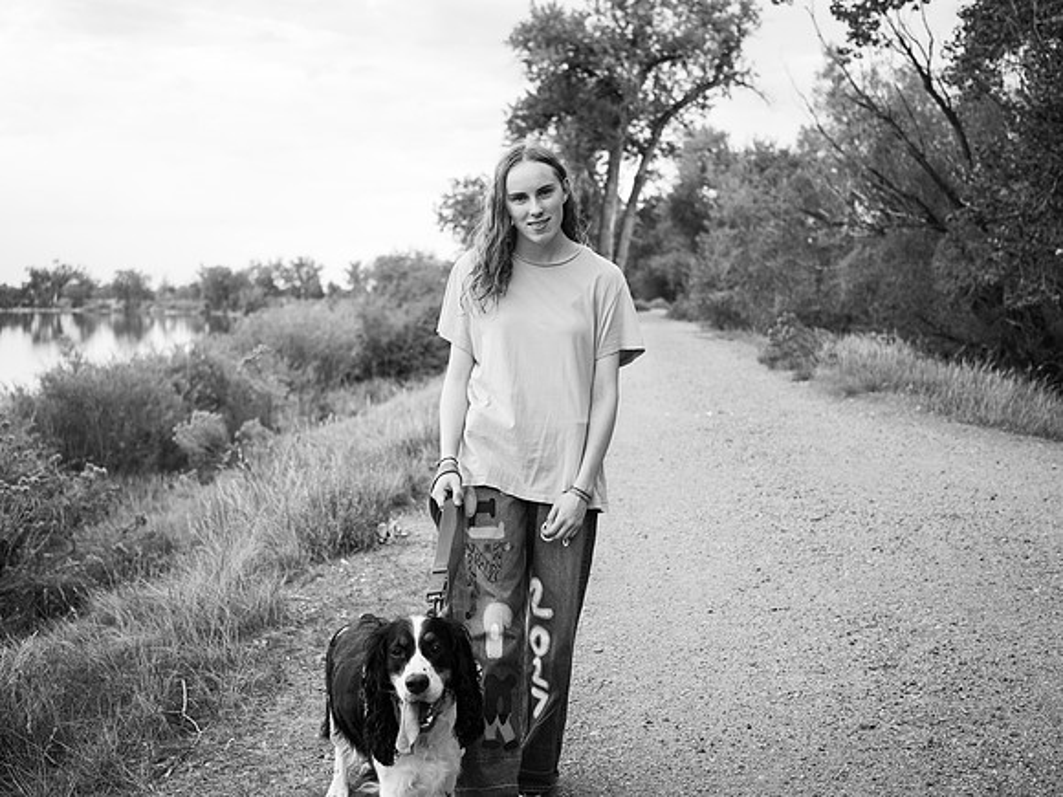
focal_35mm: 38
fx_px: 1163
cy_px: 398
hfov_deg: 49.1
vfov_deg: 37.8
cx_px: 532
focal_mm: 35
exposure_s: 1/320
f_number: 2.8
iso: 400
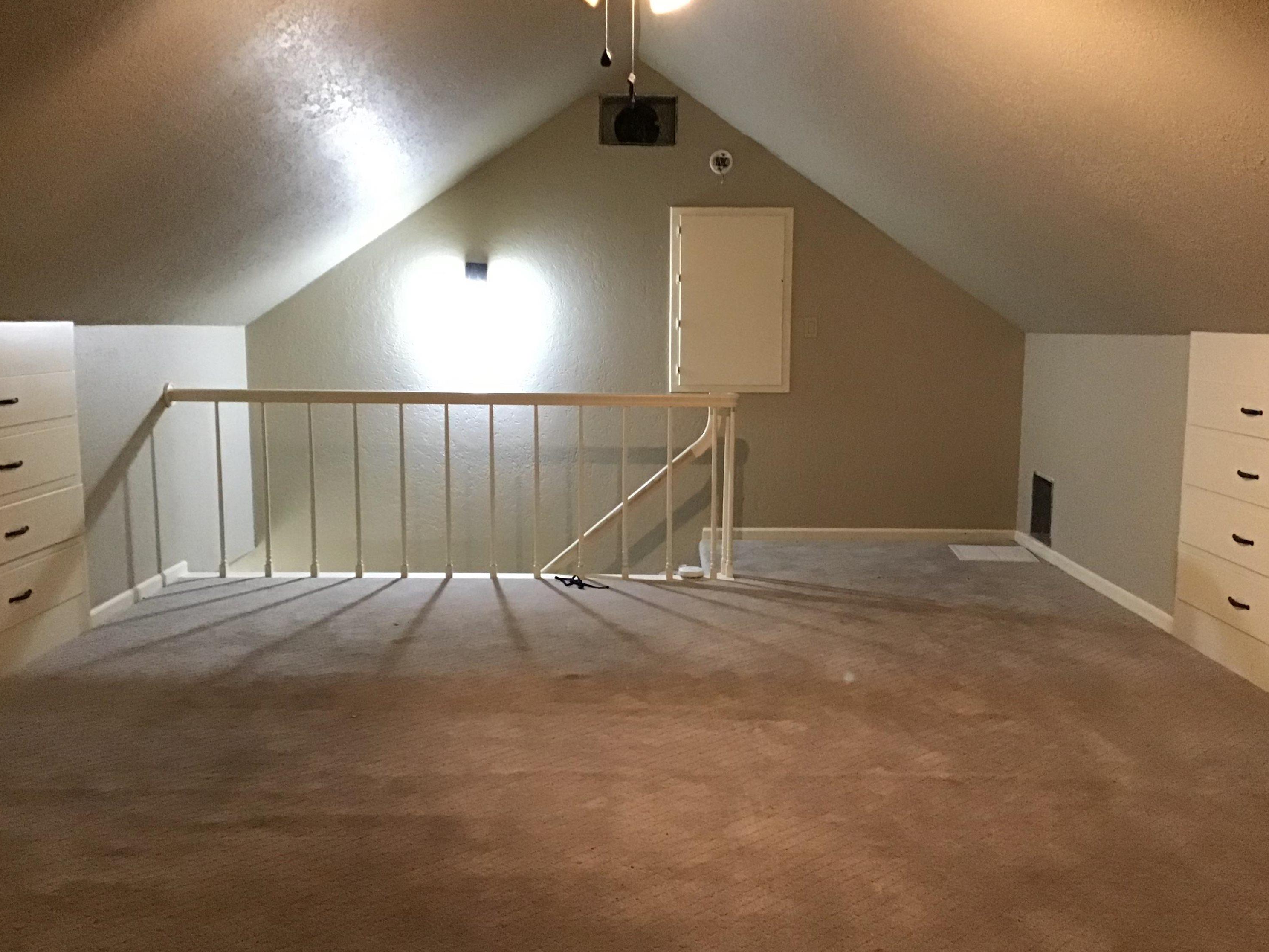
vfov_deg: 44.2
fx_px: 1173
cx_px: 650
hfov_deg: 56.8
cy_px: 483
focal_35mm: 32
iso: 400
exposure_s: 1/15
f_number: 2.4
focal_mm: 3.3
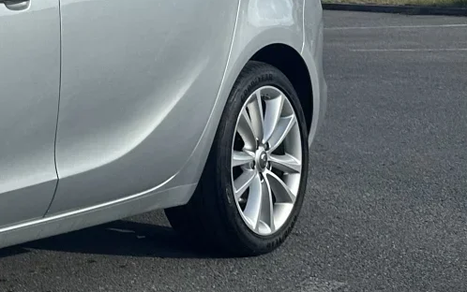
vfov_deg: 13.0
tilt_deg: -0.2
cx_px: -364
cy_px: -61
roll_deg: +0.2
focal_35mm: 98
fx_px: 1248
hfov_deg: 17.4
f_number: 1.78
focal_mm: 6.86
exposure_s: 1/3717
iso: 80
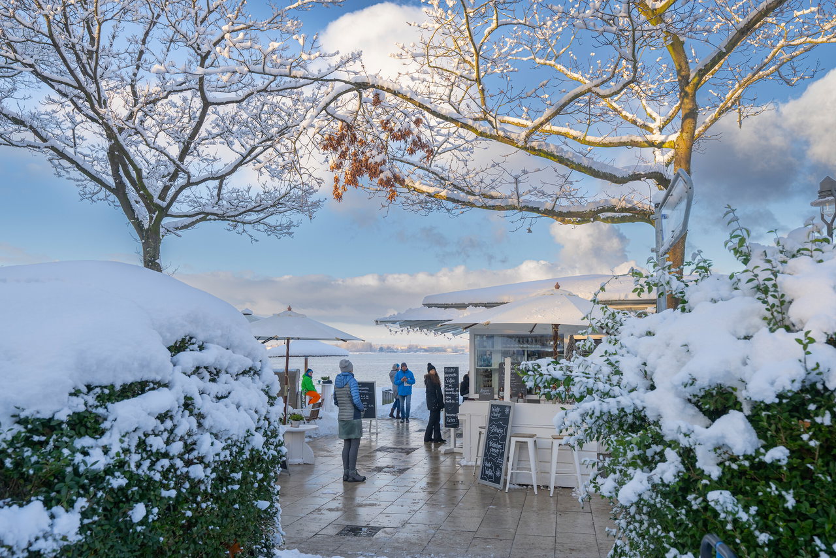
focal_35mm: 24
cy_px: 279
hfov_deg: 73.7
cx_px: 418
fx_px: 557
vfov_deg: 53.2
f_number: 4
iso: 160
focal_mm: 24
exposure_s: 1/400
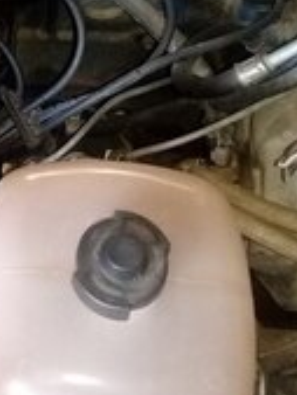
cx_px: -12
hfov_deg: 15.9
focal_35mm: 91
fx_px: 1040
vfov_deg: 20.2
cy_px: -75
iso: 200
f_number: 2.2
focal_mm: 3.3
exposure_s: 1/33
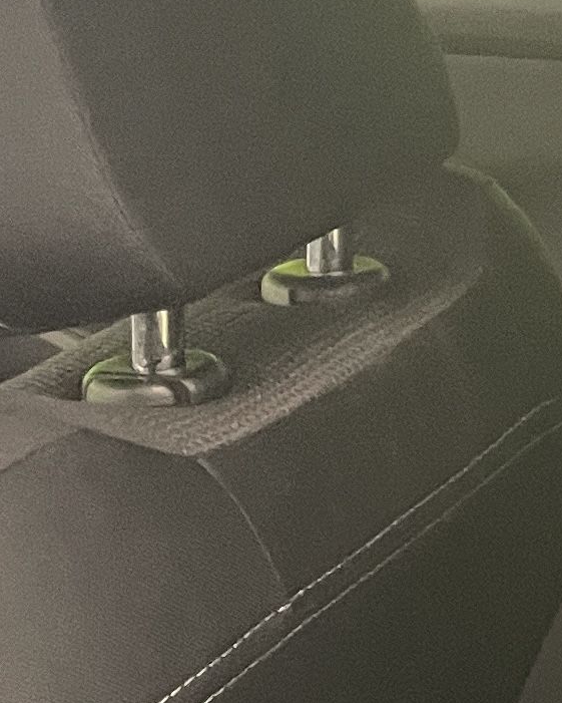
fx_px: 3035
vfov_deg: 12.6
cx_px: 1538
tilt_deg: -27.2
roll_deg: +0.6
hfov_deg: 9.0
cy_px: 996
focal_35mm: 146
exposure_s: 1/50
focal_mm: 4.2
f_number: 1.6
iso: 250
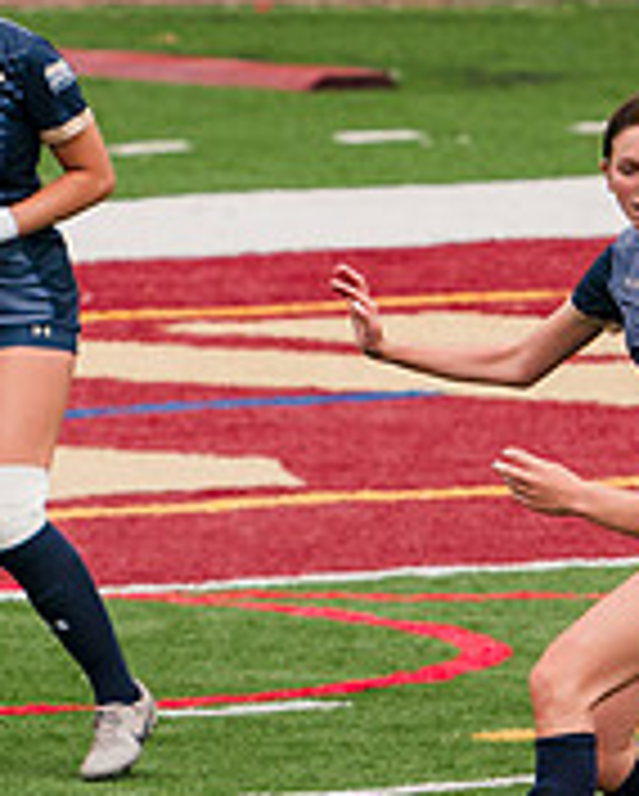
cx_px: 716
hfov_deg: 1.1
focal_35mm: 1464
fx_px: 34549
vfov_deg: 1.3
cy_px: 646
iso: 500
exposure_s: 1/1600
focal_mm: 415
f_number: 6.3
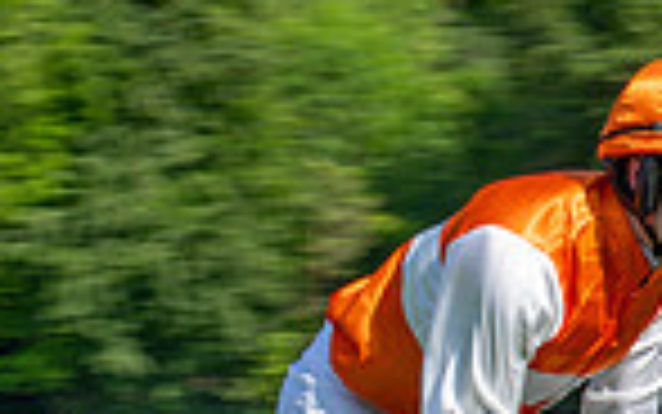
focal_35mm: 328
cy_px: 847
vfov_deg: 4.0
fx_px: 5920
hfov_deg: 6.4
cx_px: 153
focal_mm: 70
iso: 100
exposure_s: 1/160
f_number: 16
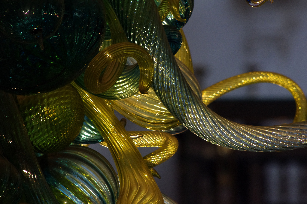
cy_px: 102
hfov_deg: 4.6
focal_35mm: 450
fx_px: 3833
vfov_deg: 3.0
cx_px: 154
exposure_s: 1/60
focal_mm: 300
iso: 1600
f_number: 10
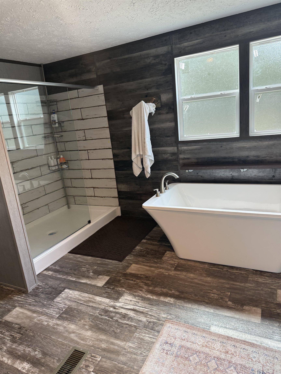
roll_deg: +5.3
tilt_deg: -14.1
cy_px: 187
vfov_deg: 71.6
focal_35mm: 24
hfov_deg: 56.8
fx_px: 260
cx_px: 140
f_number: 1.78
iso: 160
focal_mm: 6.76
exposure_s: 1/120
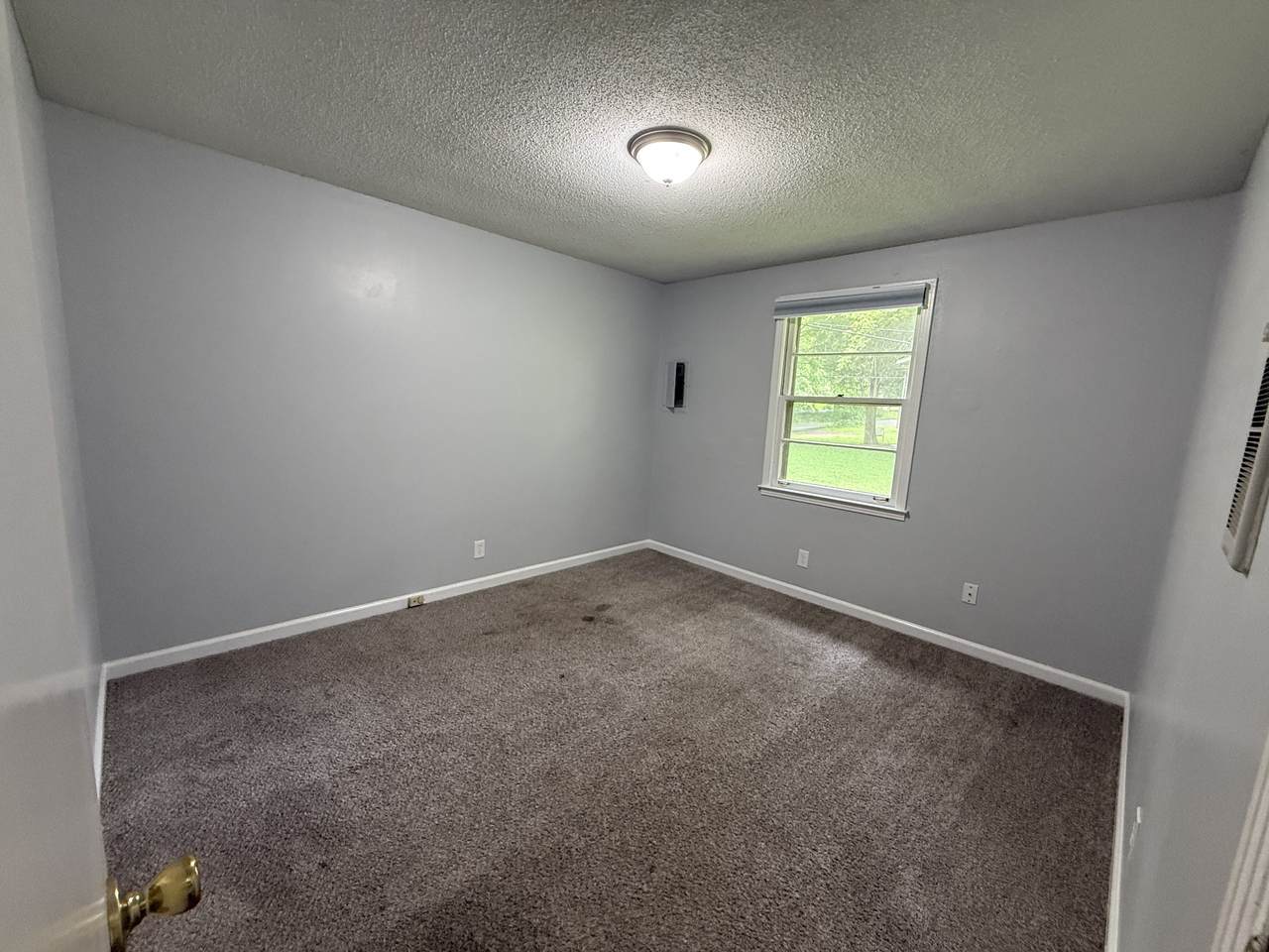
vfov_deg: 85.7
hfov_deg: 102.1
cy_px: 476
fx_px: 513
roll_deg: -3.1
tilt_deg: -8.3
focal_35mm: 14
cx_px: 634
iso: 320
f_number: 2.2
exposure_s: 1/60
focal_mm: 2.22
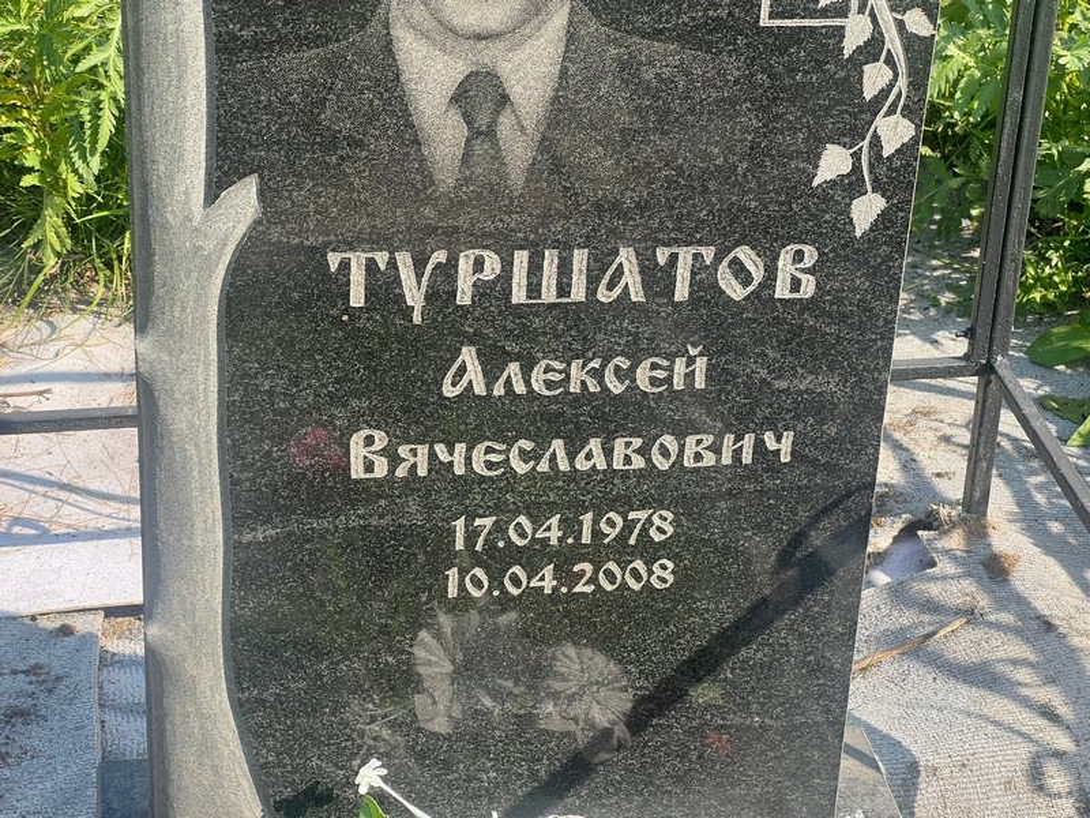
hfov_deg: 25.3
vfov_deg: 19.1
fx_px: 2425
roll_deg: +0.0
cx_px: 545
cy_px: 409
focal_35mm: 77
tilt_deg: -28.3
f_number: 2.8
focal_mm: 9
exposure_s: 1/199
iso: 25
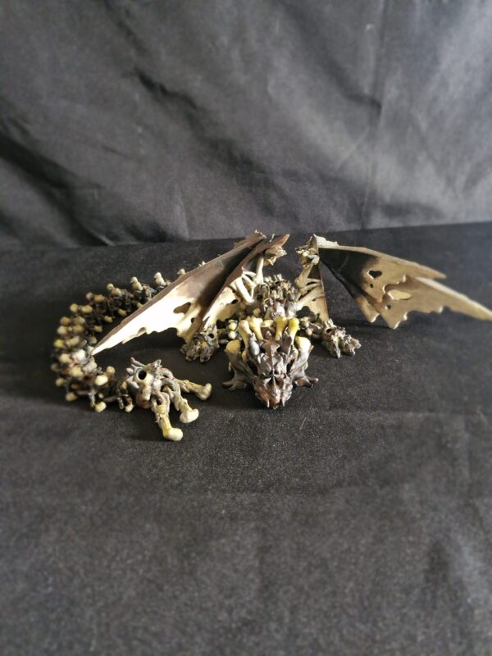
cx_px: 246
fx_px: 436
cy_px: 328
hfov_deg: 58.9
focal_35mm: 23
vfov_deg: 73.9
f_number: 1.8
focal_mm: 5.54
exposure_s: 1/25
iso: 640
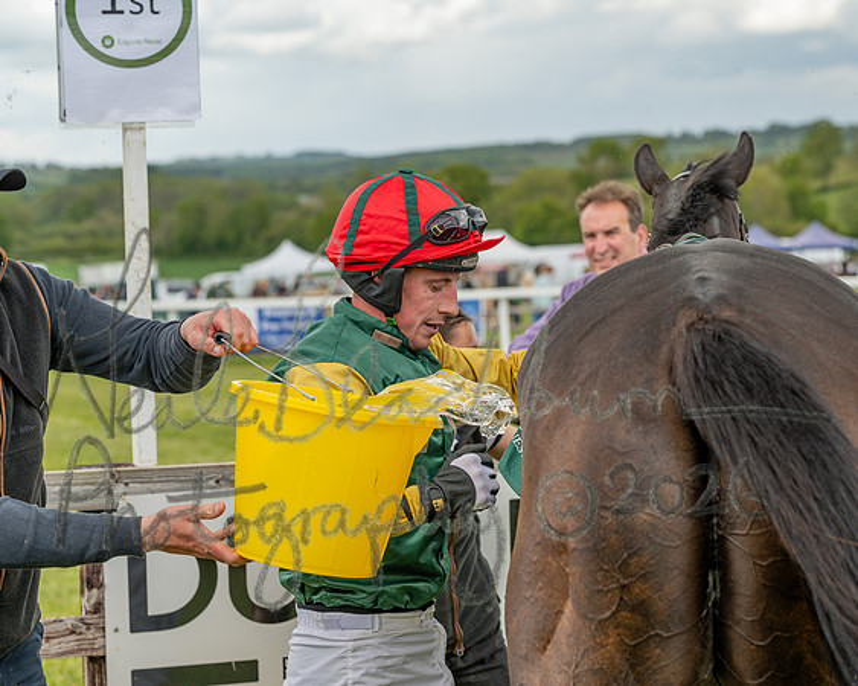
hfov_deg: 19.4
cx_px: 429
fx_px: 2516
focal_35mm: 99
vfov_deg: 15.5
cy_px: 343
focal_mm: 88
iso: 400
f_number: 5
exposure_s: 1/1100
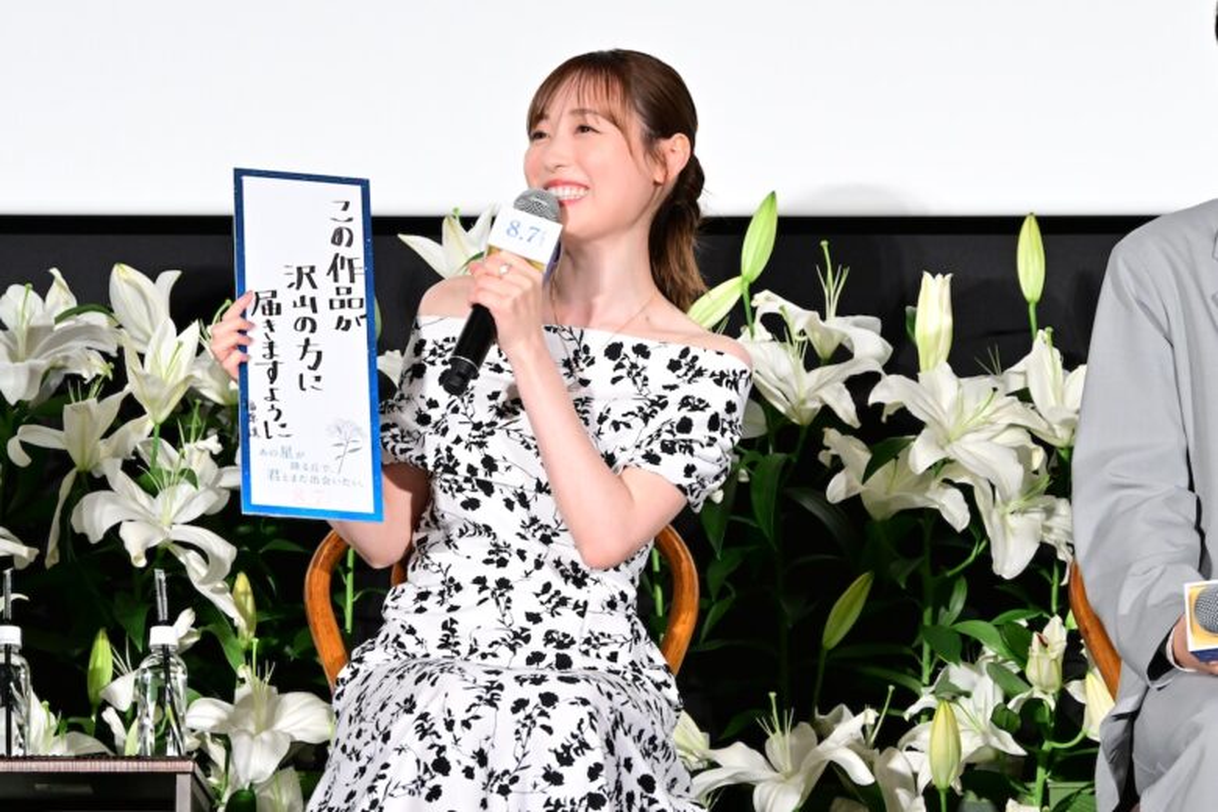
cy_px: 406
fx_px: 4905
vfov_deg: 9.5
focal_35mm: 145
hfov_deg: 14.2
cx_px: 609
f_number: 6.3
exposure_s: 1/200
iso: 4000
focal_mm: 97
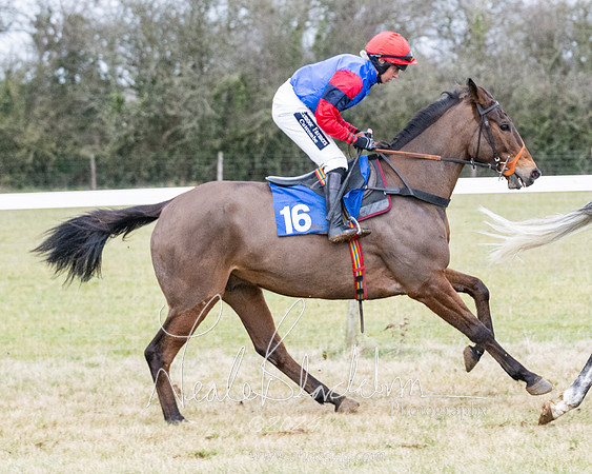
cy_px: 311
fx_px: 3813
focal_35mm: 218
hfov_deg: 8.9
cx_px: 418
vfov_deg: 7.1
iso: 1600
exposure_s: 1/800
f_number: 4
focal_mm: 94
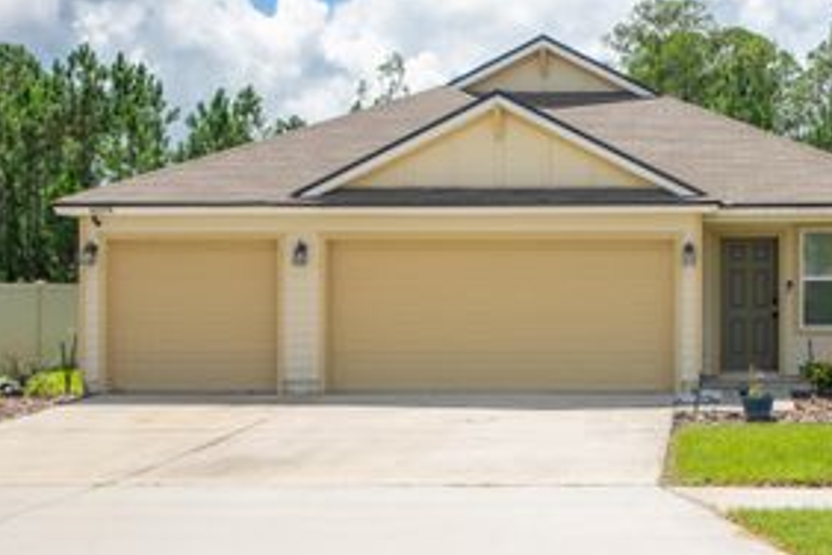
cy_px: 252
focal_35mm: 64
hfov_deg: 30.8
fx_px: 1479
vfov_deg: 21.2
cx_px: 637
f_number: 5.6
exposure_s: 1/1000
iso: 400
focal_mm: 24
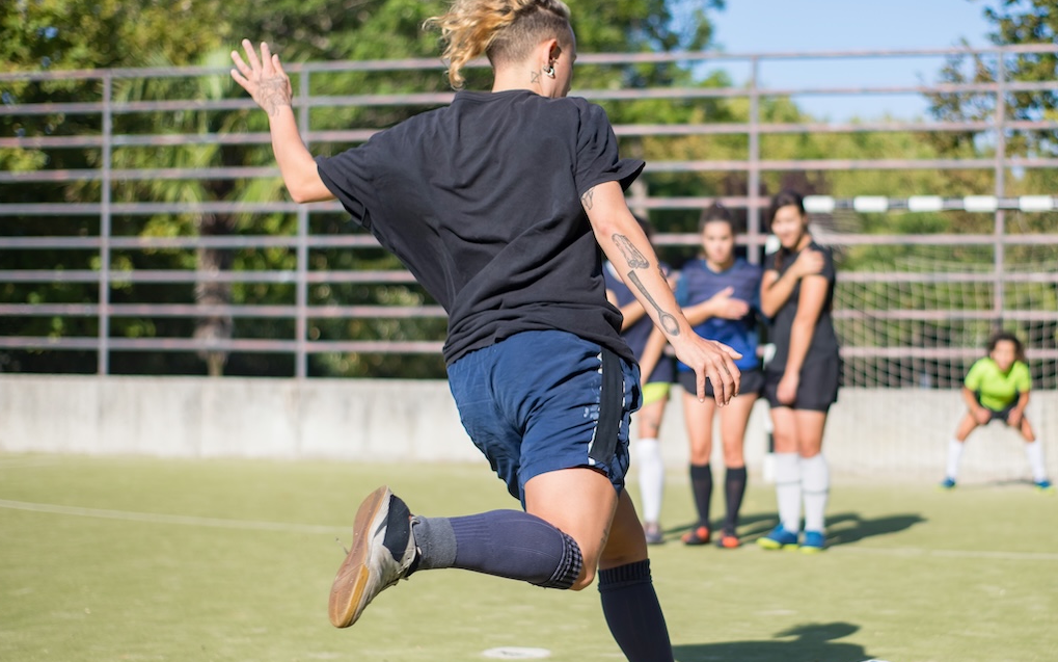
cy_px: 398
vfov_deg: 17.4
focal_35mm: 75
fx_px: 2163
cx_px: 698
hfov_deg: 27.3
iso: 125
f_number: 2.2
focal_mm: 50
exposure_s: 1/4000
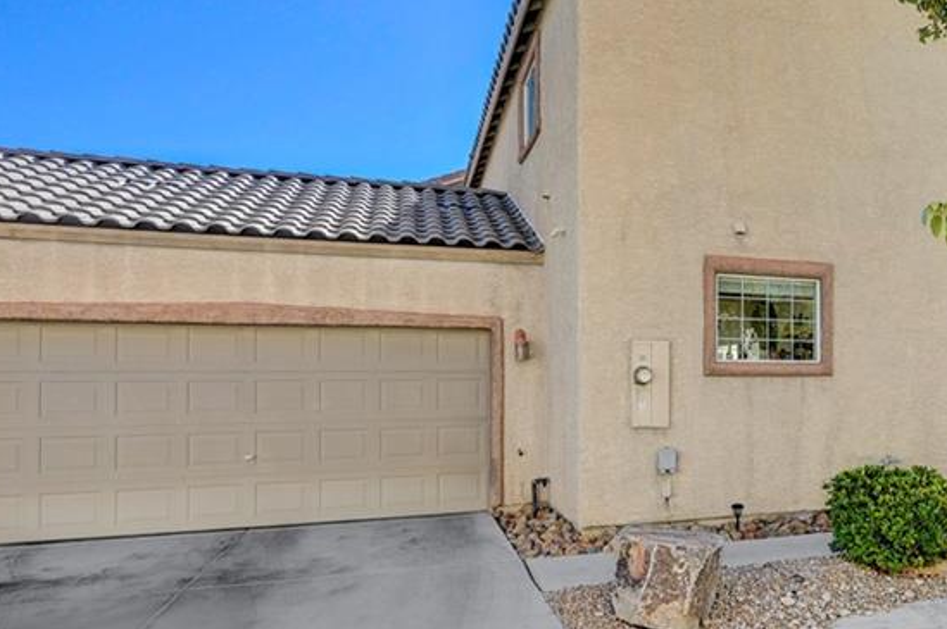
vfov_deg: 44.8
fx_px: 760
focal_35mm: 29
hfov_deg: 59.9
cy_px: 363
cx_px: 726
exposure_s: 1/500
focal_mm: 15.5
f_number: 8
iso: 800
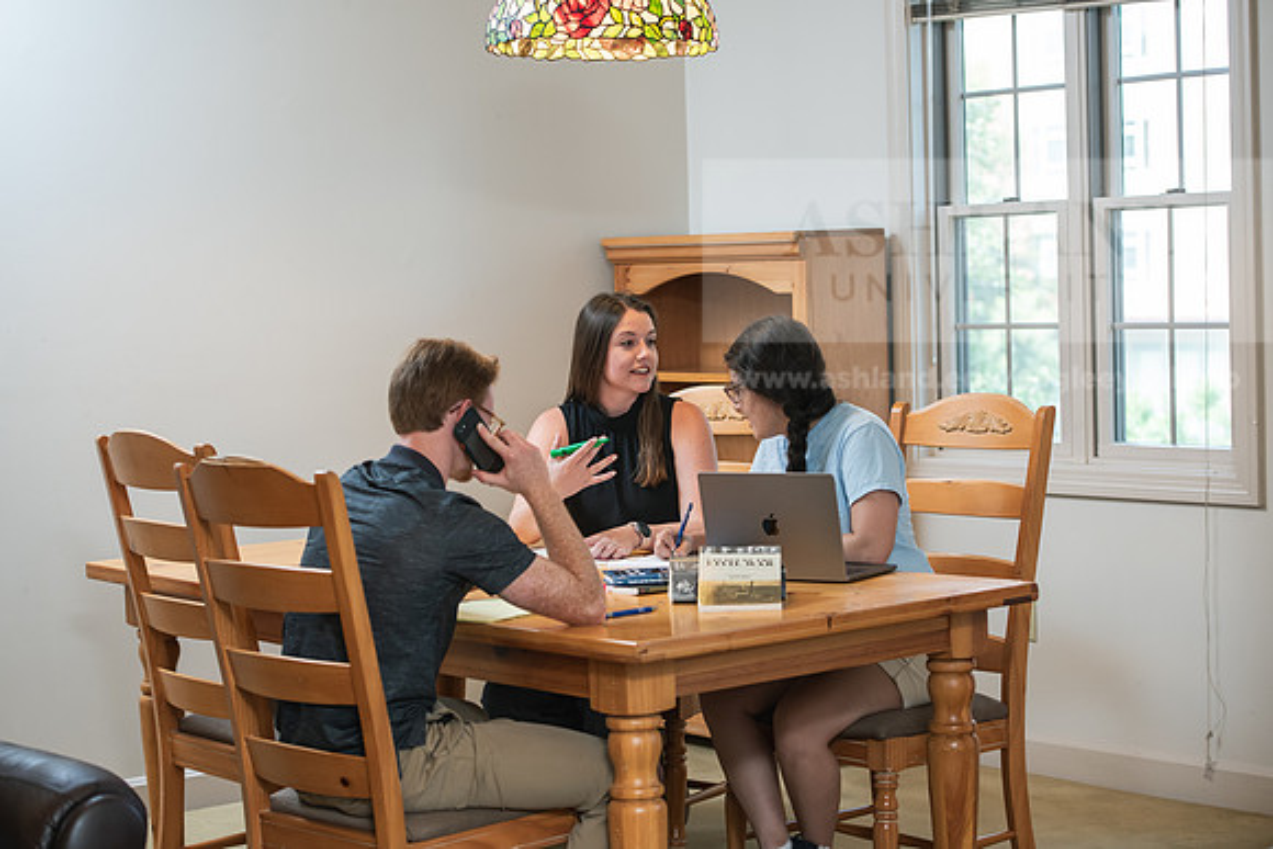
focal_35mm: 70
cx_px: 636
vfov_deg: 19.5
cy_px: 424
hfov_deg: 28.8
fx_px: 2476
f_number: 3.5
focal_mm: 70
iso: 800
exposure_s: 1/200
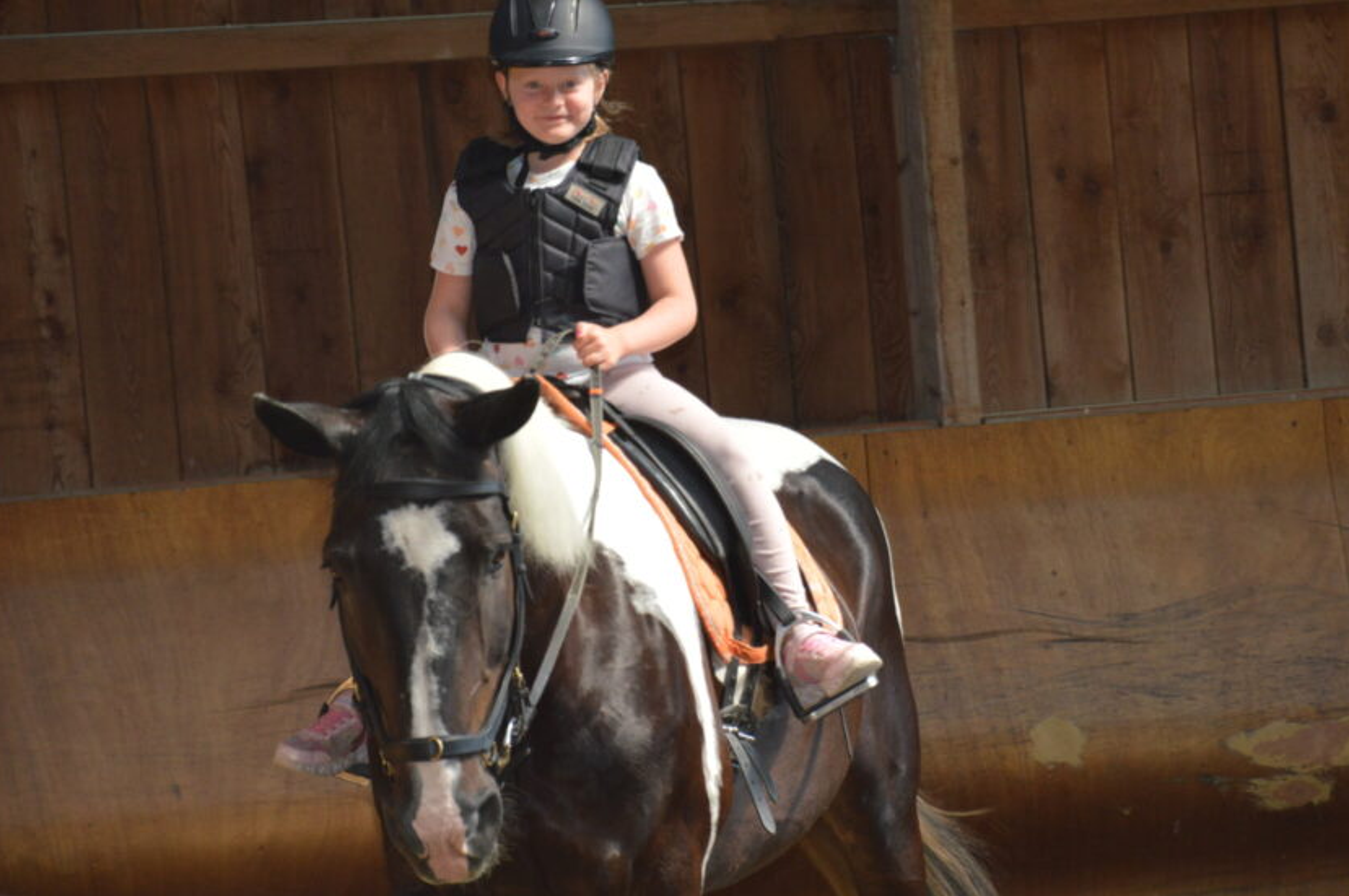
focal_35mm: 195
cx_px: 791
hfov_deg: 10.6
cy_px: 398
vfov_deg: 7.0
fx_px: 7285
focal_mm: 105
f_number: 5.6
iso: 400
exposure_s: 1/125
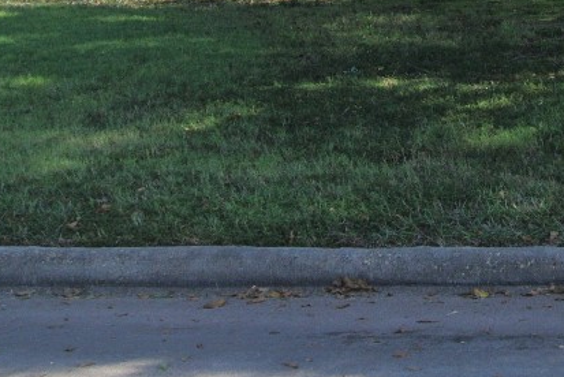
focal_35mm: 100
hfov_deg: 19.6
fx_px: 1568
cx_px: 615
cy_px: -137
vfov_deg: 13.2
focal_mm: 13.6
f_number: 4.5
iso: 100
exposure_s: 1/500
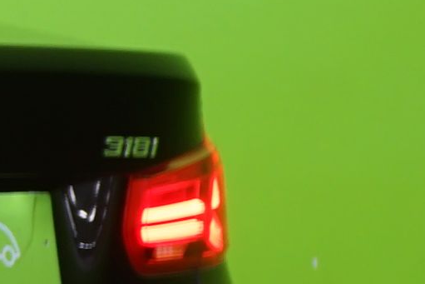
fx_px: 4275
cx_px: -1015
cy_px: 71
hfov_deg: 5.3
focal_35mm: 362
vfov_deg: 3.8
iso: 400
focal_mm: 47
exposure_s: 1/8
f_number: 5
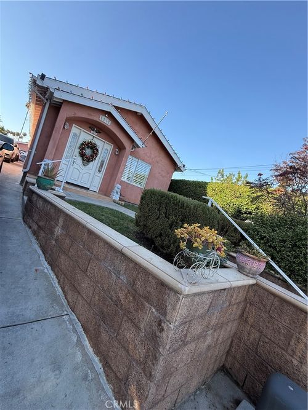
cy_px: 205
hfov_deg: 85.7
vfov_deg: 102.1
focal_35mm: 14
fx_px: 166
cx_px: 154
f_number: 2.2
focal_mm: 2.22
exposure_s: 1/424
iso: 50
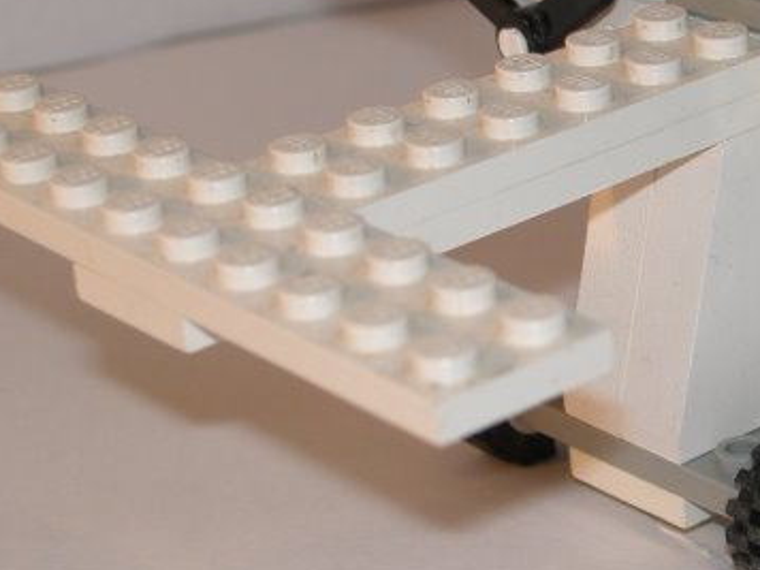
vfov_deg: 11.6
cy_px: 233
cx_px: 630
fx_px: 2810
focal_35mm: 128
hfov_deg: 15.3
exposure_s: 1/60
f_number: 3.6
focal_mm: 11.8
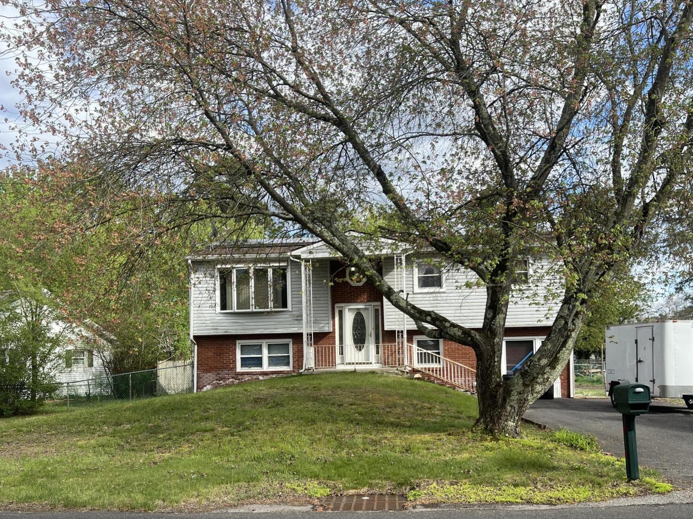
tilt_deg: +3.4
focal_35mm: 35
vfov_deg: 40.4
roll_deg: +1.1
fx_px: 701
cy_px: 325
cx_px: 345
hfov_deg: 52.6
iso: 50
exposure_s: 1/1698
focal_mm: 5.7
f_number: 1.5
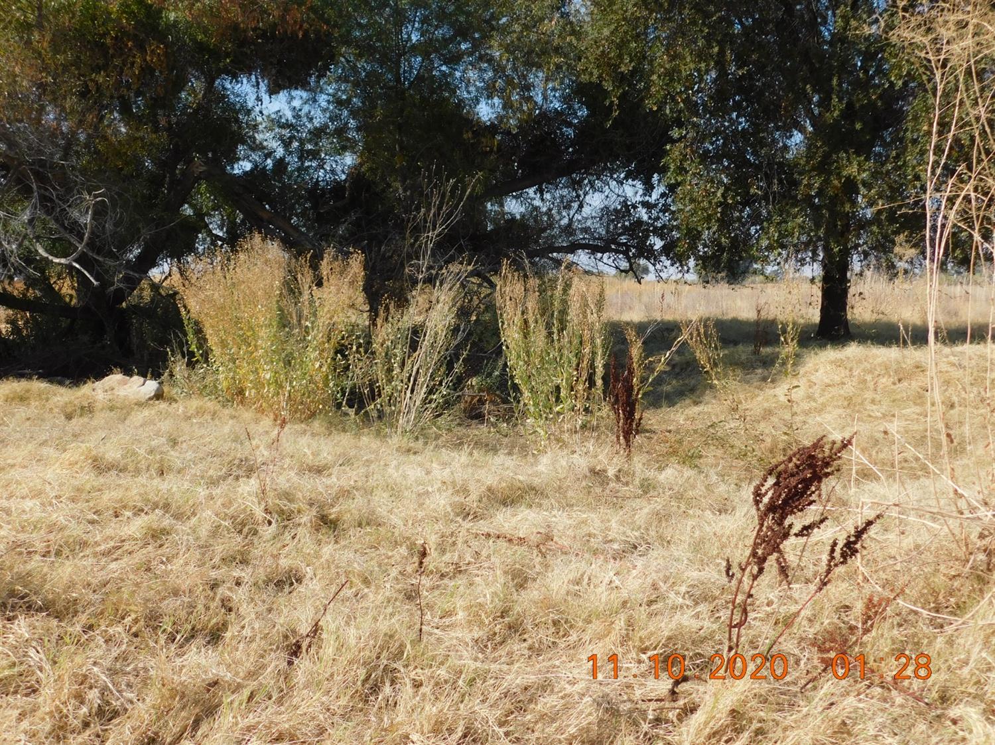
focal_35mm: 36
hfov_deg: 51.4
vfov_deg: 39.6
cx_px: 498
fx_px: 1034
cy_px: 372
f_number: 3.5
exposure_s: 1/1000
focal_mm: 6.3
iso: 125
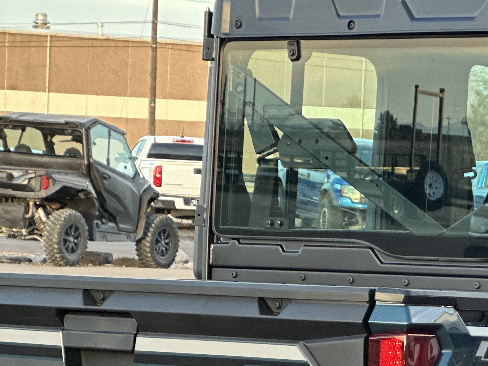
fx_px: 3200
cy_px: 413
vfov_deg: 6.5
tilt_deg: -3.2
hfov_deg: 8.6
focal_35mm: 227
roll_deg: -3.4
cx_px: 539
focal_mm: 9
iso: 250
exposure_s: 1/100
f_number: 2.8
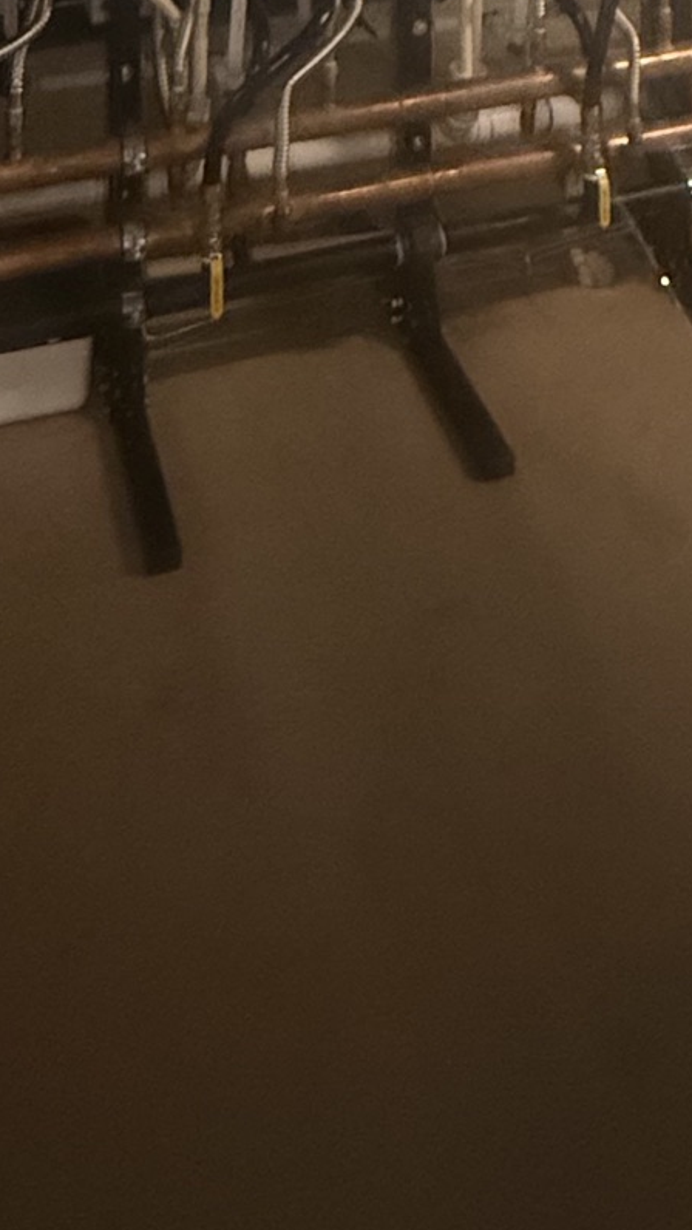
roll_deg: -1.0
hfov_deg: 25.9
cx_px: 436
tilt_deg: +1.0
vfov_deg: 29.1
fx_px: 1500
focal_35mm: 46
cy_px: -589
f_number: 2.2
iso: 1250
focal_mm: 2.22
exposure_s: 1/41
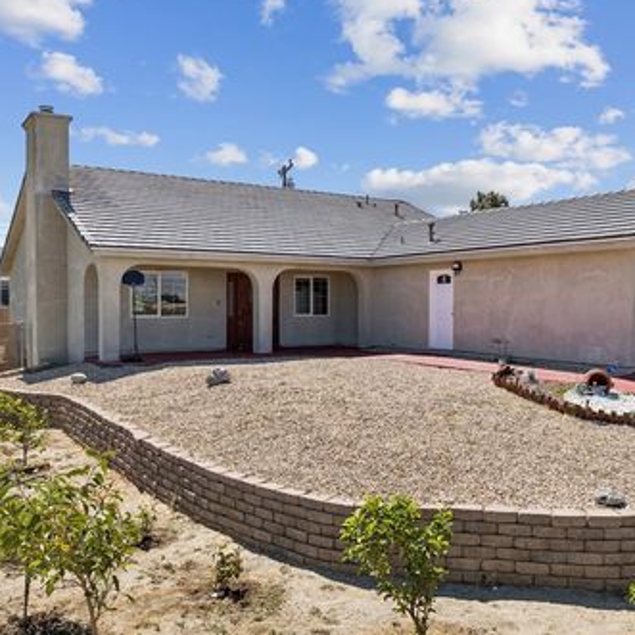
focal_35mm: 32
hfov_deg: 50.8
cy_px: 318
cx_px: 380
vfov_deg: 51.1
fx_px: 664
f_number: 2.8
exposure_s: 1/100
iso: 100
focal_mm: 12.3
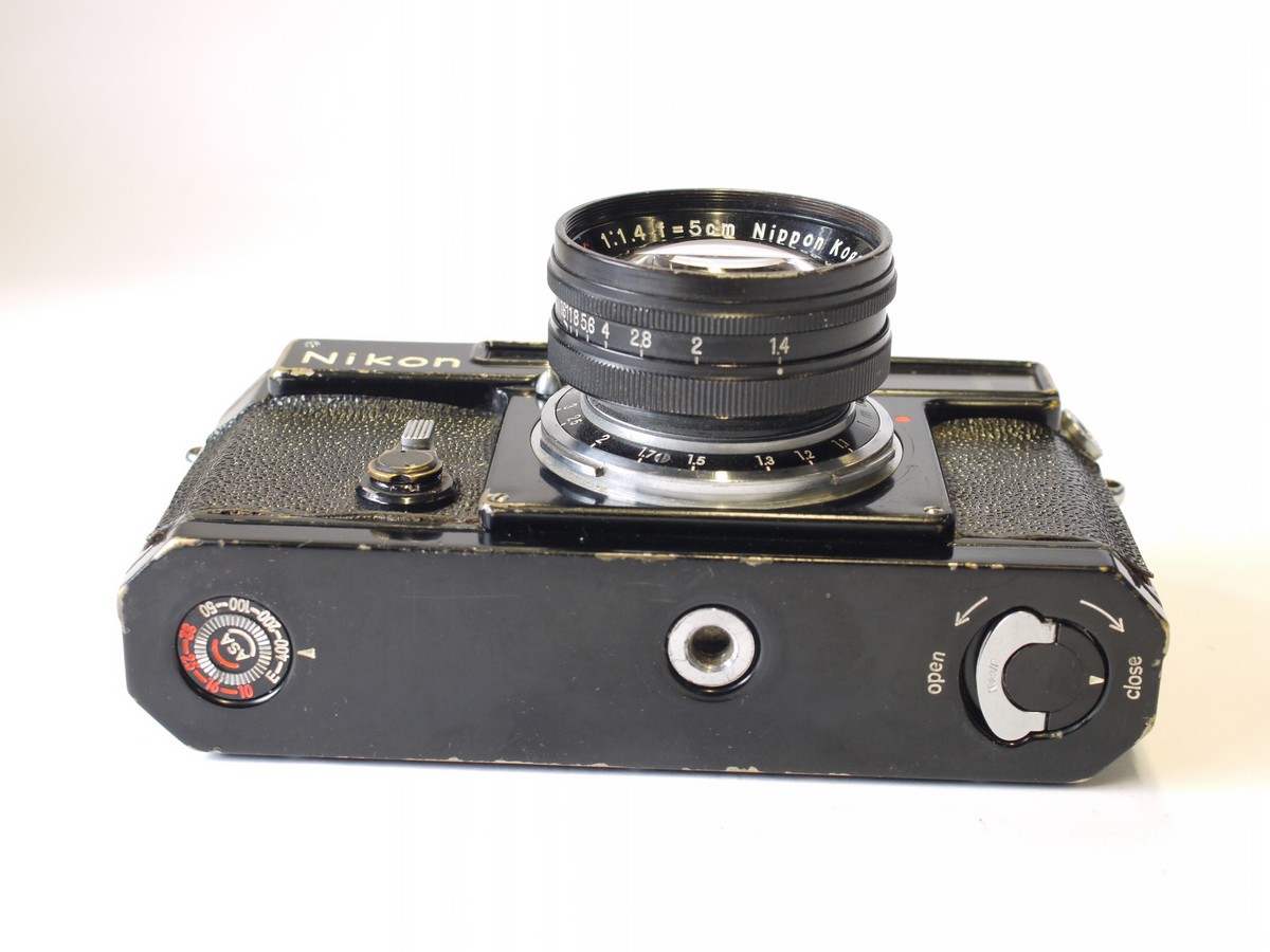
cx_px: 635
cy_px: 476
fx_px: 2201
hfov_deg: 32.2
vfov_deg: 24.4
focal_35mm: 60
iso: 400
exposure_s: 1/25
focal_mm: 30
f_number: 6.3
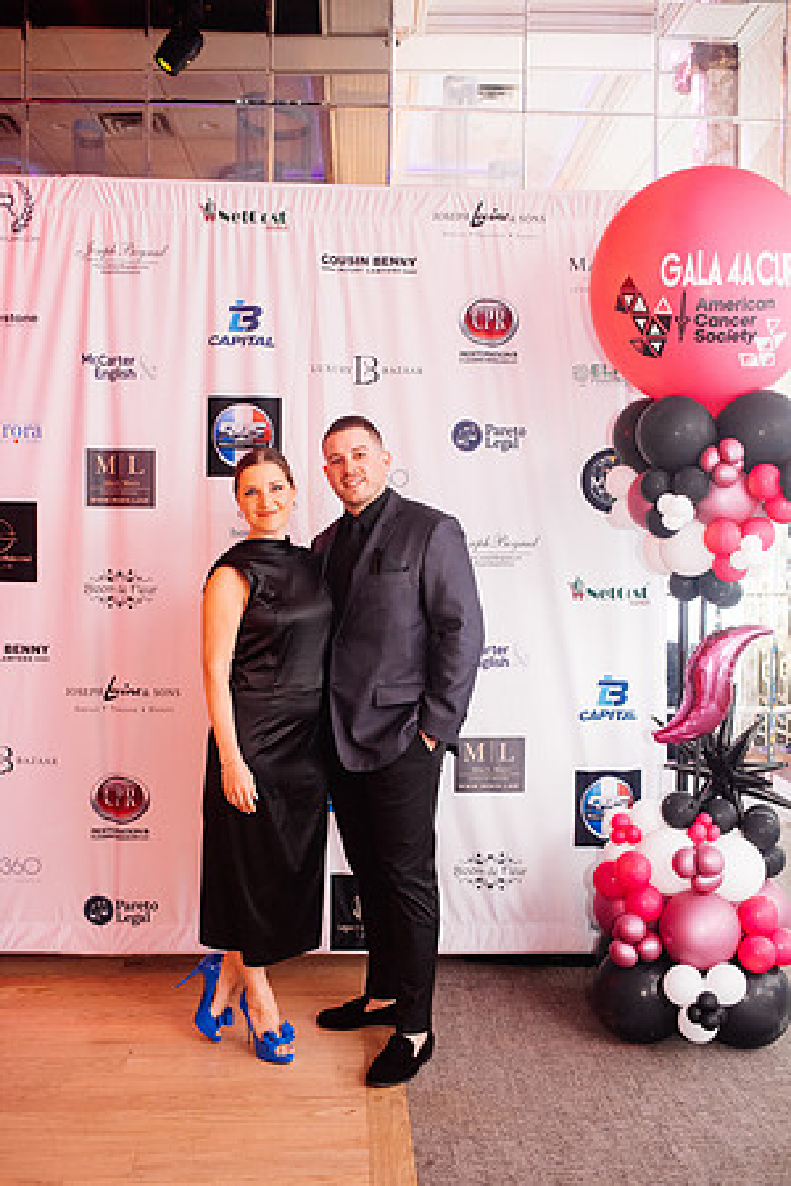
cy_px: 593
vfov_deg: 54.4
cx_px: 396
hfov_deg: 37.9
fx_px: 1153
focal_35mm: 35
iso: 2500
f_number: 2.8
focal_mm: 35
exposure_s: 1/200
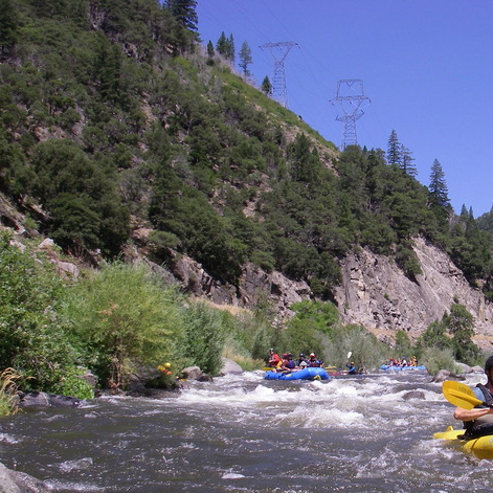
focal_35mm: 57
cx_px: 399
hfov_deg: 29.3
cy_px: 311
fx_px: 918
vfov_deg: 29.9
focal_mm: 6.3
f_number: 6.6
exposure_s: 1/200
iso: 64
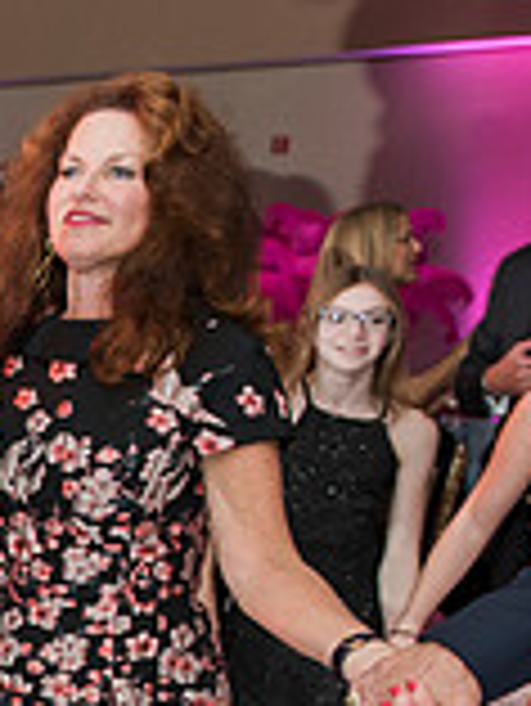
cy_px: 690
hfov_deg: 14.5
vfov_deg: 22.2
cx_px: -518
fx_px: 1736
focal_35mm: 85
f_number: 4
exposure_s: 1/100
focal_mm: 24
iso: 1000
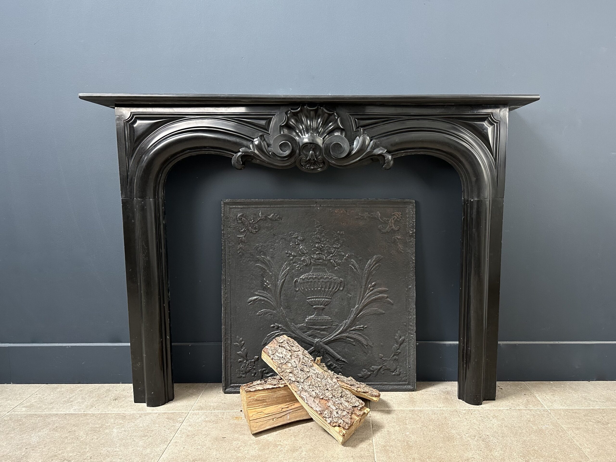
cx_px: 308
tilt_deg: -7.9
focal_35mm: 24
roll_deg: -1.2
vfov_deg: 56.8
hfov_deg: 71.6
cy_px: 231
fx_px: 427
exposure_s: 1/100
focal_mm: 6.86
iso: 250
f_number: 1.78
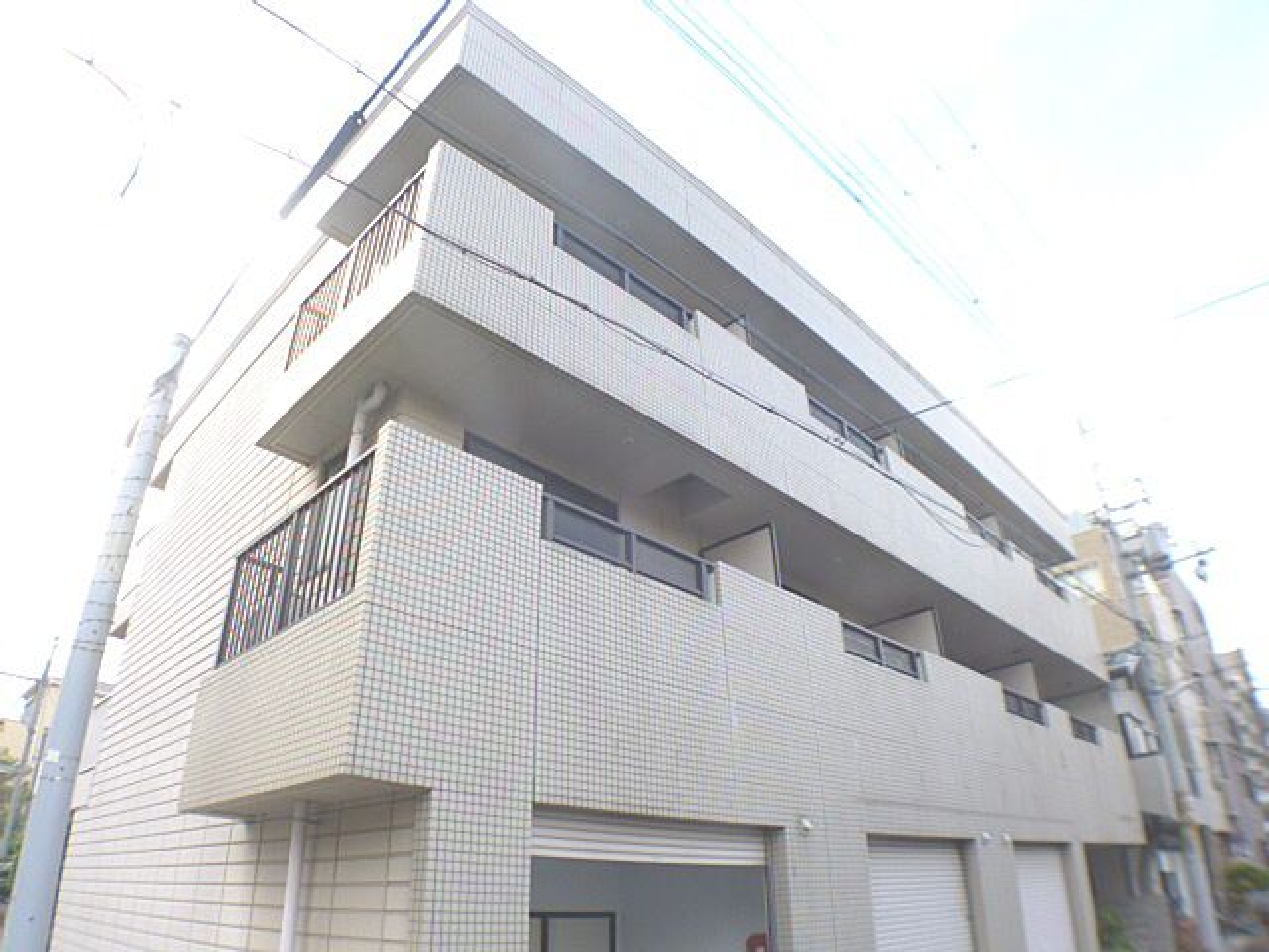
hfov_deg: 56.8
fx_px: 1173
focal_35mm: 32
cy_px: 476
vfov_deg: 44.2
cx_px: 634
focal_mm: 5.7
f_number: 2.9
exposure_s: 1/160
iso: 100
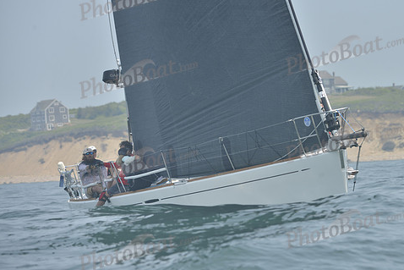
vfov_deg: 5.2
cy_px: 109
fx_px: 2997
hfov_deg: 7.7
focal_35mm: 267
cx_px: 243
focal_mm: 220
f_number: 7.1
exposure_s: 1/1000
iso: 280
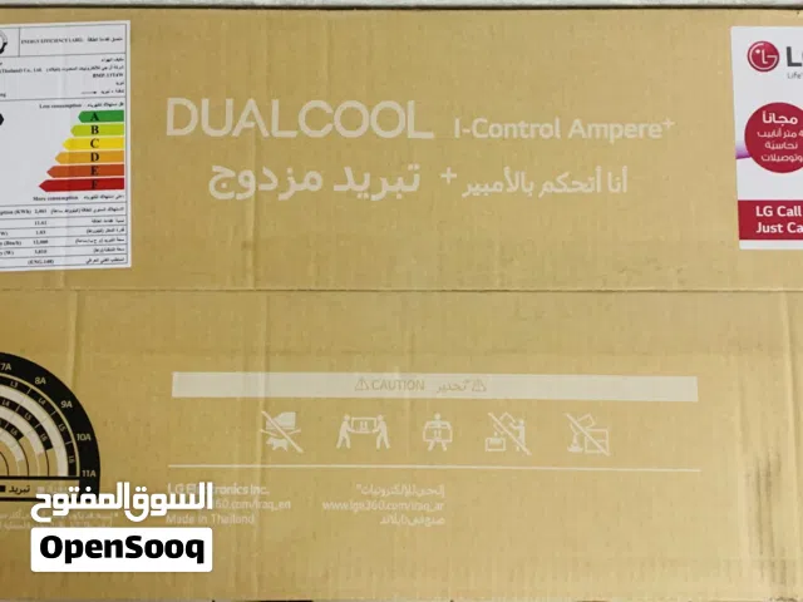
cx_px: 402
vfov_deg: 53.1
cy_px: 301
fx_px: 603
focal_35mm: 26
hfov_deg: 67.3
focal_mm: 4.25
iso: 320
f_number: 1.8
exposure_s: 1/33
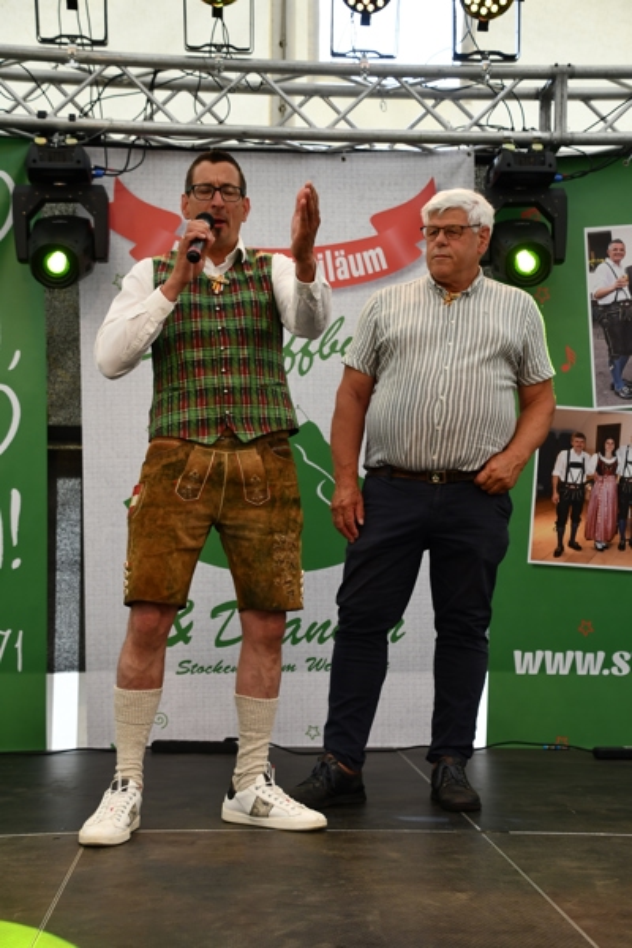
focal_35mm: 57
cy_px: 474
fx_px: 1501
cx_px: 316
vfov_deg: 35.1
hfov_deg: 23.8
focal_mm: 38
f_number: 4.2
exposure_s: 1/250
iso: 450
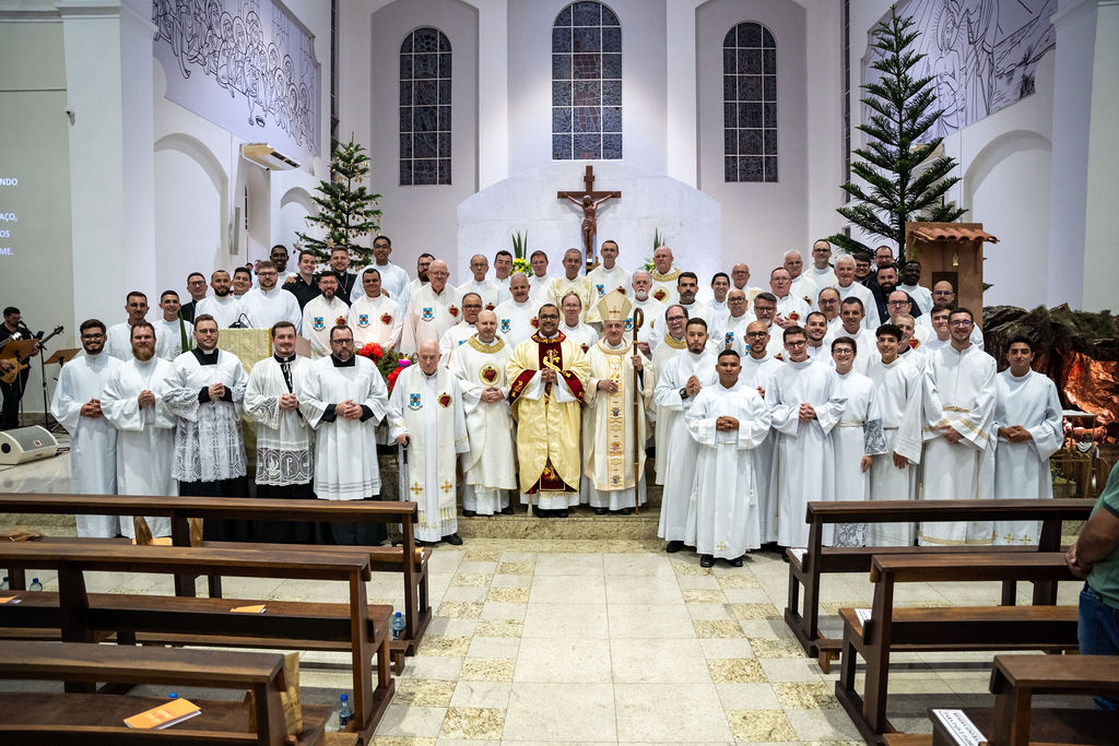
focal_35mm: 24
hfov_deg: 73.7
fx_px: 746
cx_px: 560
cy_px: 373
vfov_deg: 53.1
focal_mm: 24
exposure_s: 1/160
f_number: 2.8
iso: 2000
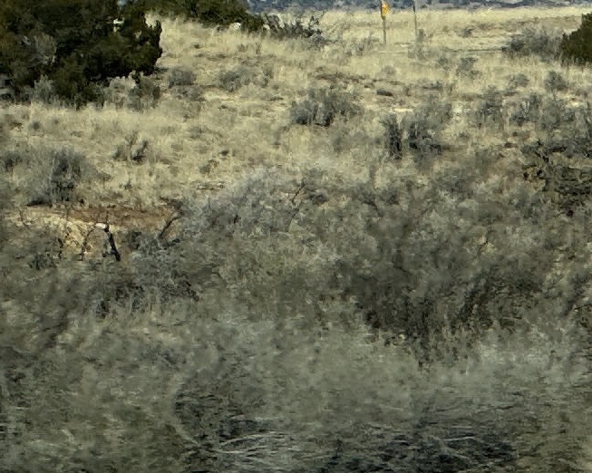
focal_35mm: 464
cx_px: 916
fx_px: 8127
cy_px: -239
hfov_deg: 4.1
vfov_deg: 3.3
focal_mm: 9
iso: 32
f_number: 2.8
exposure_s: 1/602
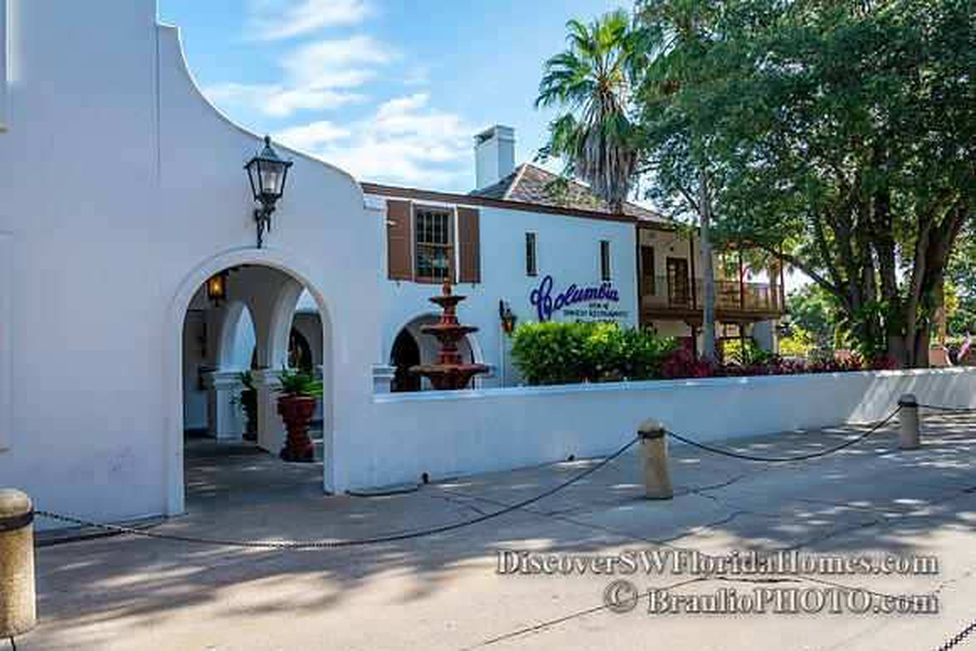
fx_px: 759
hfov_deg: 65.5
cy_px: 326
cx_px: 488
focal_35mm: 28
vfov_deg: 46.4
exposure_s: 1/500
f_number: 8
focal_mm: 28
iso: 200
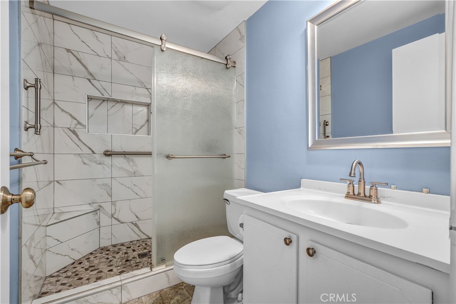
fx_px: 190
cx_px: 228
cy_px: 152
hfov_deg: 100.4
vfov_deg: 77.3
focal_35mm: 15
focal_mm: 10
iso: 400
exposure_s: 1/6
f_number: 9
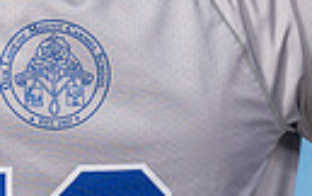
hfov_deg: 2.4
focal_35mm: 877
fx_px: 7467
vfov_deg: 1.5
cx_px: -7
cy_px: -164
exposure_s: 1/100
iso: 160
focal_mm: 135
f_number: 6.3
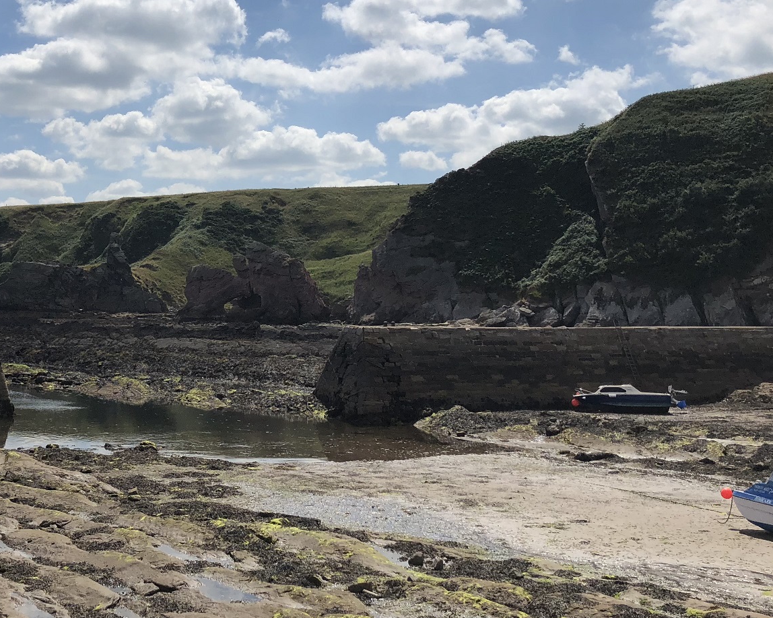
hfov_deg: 37.8
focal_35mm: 48
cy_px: 229
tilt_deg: +5.2
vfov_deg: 31.3
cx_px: 196
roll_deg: -0.7
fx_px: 1098
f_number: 1.8
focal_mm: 3.99
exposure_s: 1/6944
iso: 25
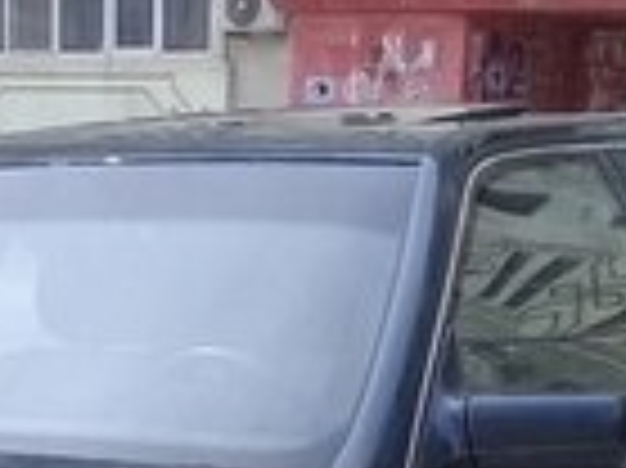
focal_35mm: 147
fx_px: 2656
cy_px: 934
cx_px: 5
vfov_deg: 9.4
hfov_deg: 13.3
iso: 50
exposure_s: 1/602
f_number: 2.2
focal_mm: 3.3
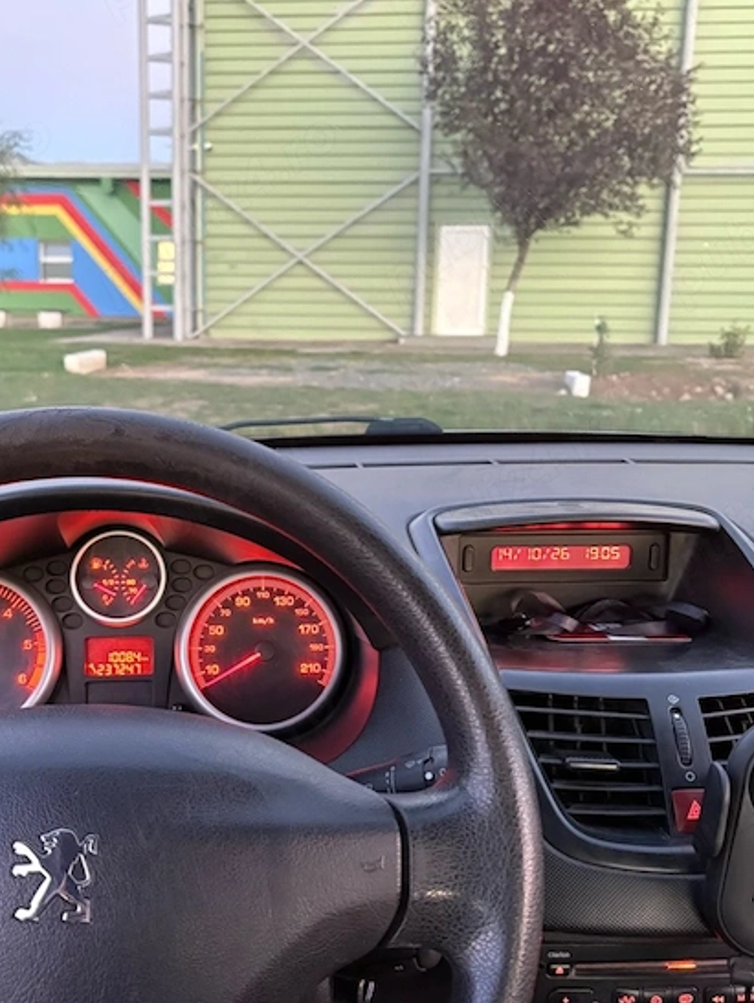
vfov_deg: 48.9
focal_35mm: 38
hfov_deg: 37.6
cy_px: 539
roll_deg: -0.5
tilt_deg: -12.2
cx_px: 290
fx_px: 1102
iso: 1000
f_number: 1.6
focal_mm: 5.96
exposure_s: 1/28
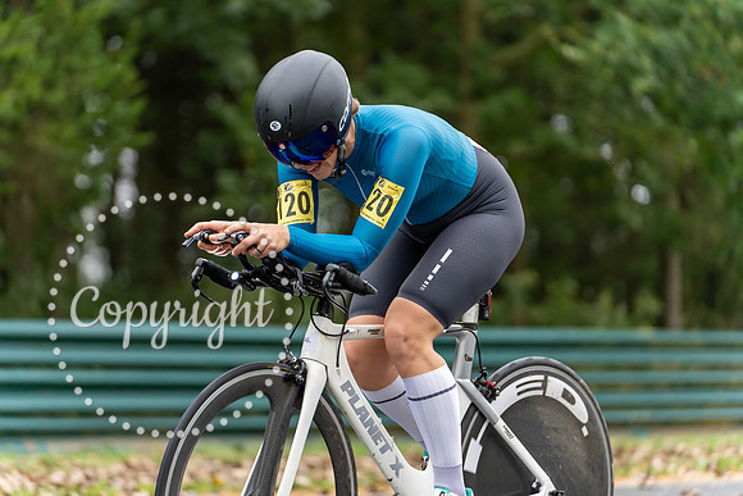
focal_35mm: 139
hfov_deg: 14.8
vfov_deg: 9.9
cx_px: 372
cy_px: 248
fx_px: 2869
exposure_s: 1/1250
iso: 1250
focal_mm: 139
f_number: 2.8
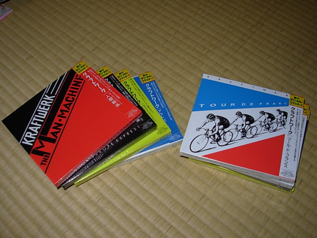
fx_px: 348
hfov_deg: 49.0
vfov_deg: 37.7
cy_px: 119
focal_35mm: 38
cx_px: 158
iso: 50
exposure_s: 1/32
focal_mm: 6.3
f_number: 2.9
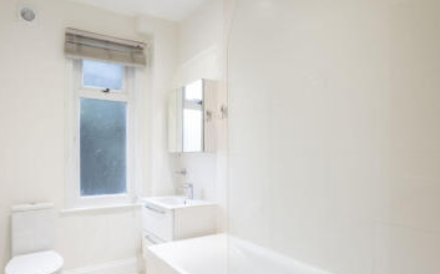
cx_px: 171
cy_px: 156
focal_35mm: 22
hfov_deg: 78.5
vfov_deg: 54.8
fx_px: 264
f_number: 16
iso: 200
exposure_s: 1/1.25
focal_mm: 16
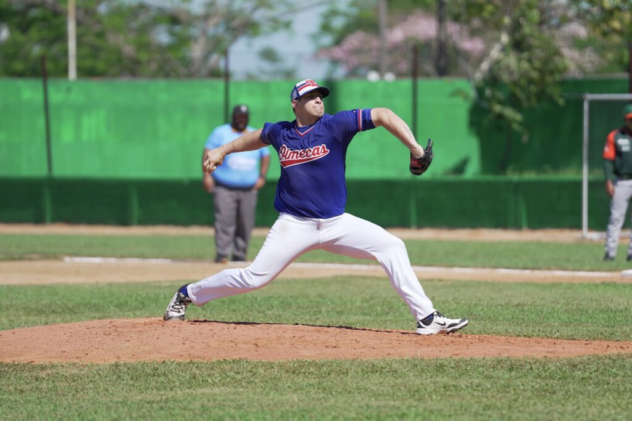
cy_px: 210
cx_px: 316
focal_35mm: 200
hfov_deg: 10.3
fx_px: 3511
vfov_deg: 6.9
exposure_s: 1/2500
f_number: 2.8
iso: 125
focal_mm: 200
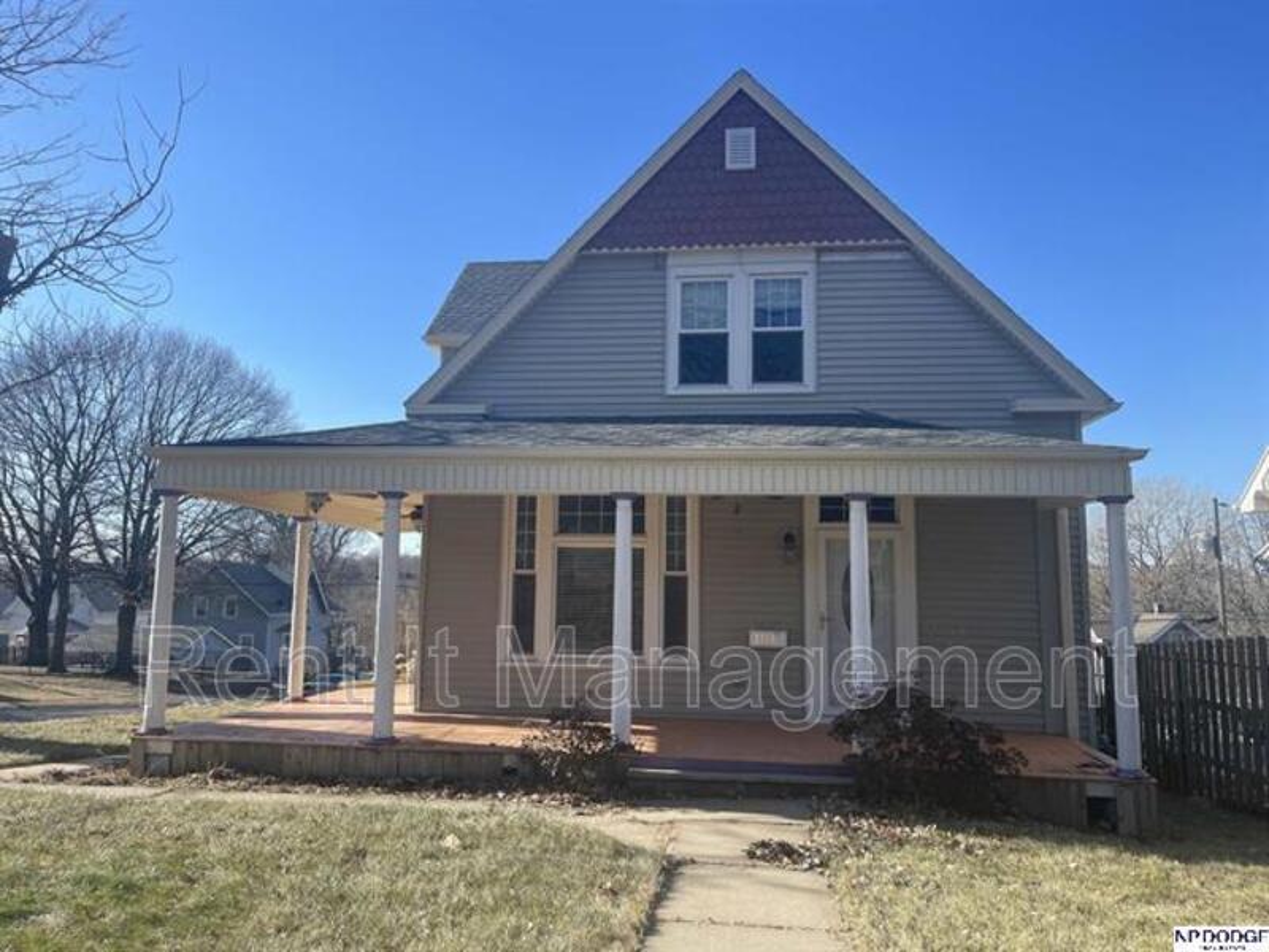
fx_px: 953
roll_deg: -1.0
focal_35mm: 26
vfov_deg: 53.1
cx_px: 634
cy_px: 476
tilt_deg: +5.2
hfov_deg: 67.3
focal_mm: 5.1
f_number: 1.6
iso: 32
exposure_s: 1/1821
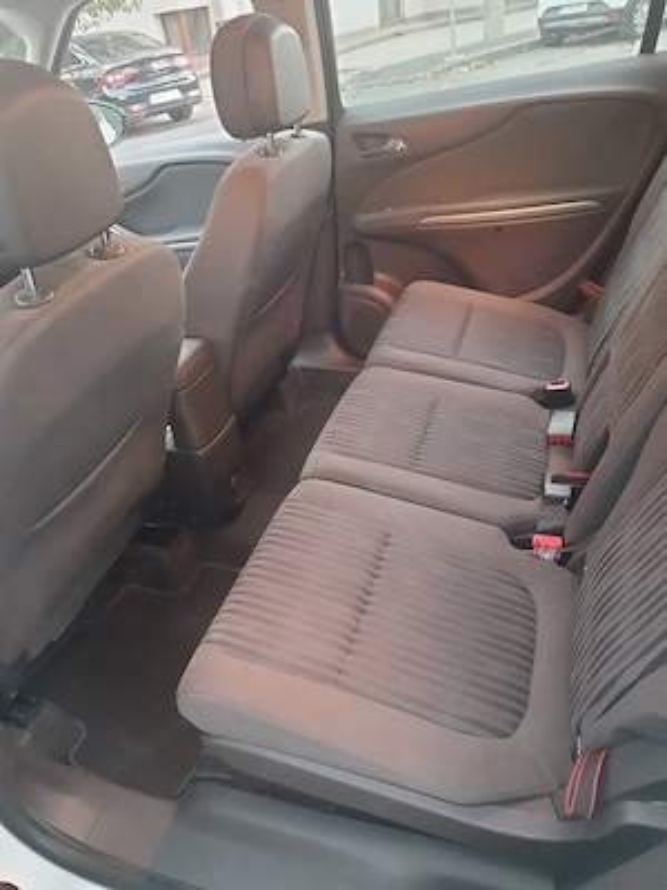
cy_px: 445
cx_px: 334
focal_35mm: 25
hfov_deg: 54.9
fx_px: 642
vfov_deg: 69.4
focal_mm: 4.6
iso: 1250
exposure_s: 1/17
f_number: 2
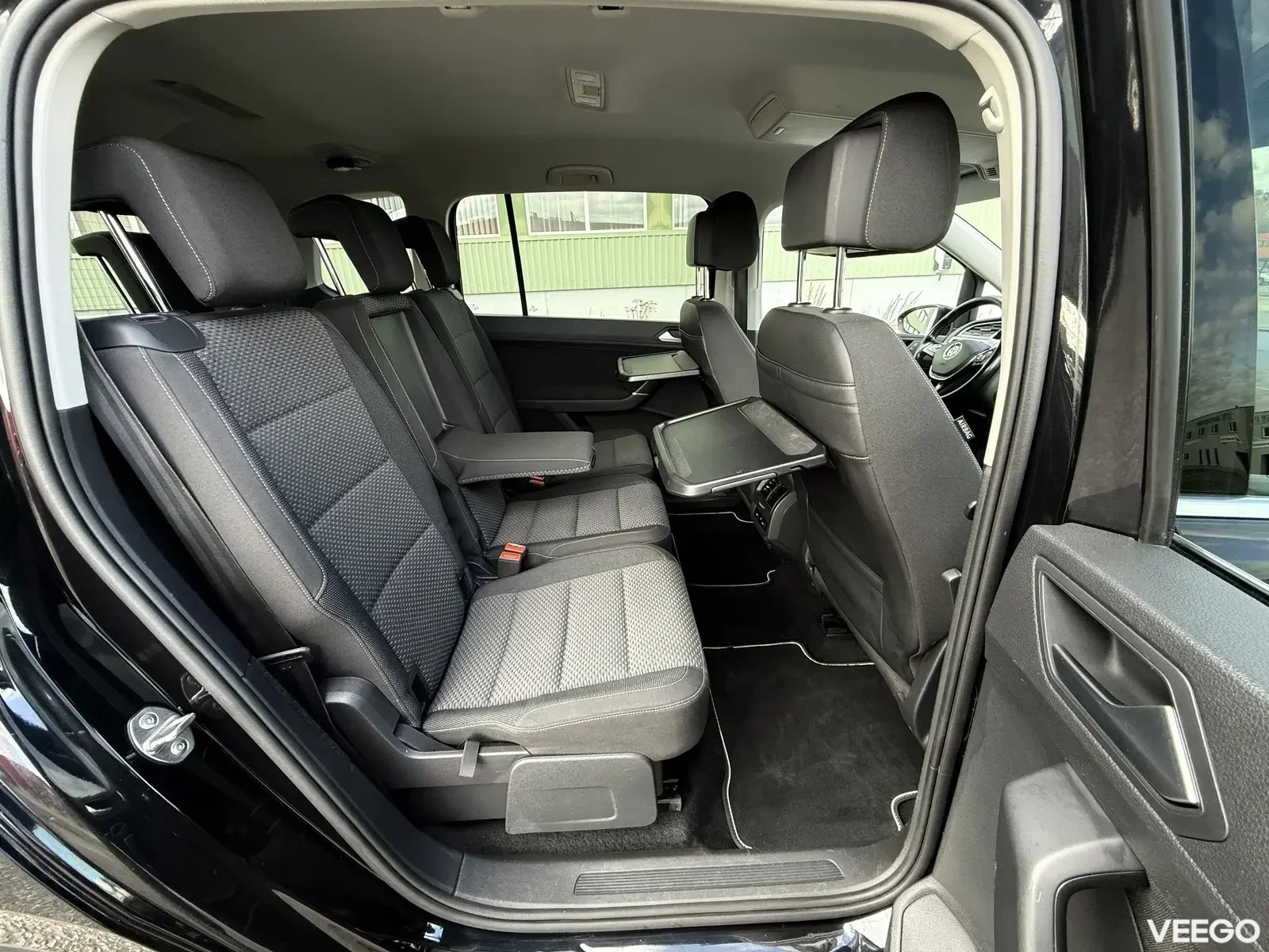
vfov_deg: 85.7
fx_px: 513
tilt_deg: -21.8
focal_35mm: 14
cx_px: 634
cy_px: 476
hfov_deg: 102.1
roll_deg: +2.2
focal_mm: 2.22
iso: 250
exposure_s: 1/99
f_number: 2.2
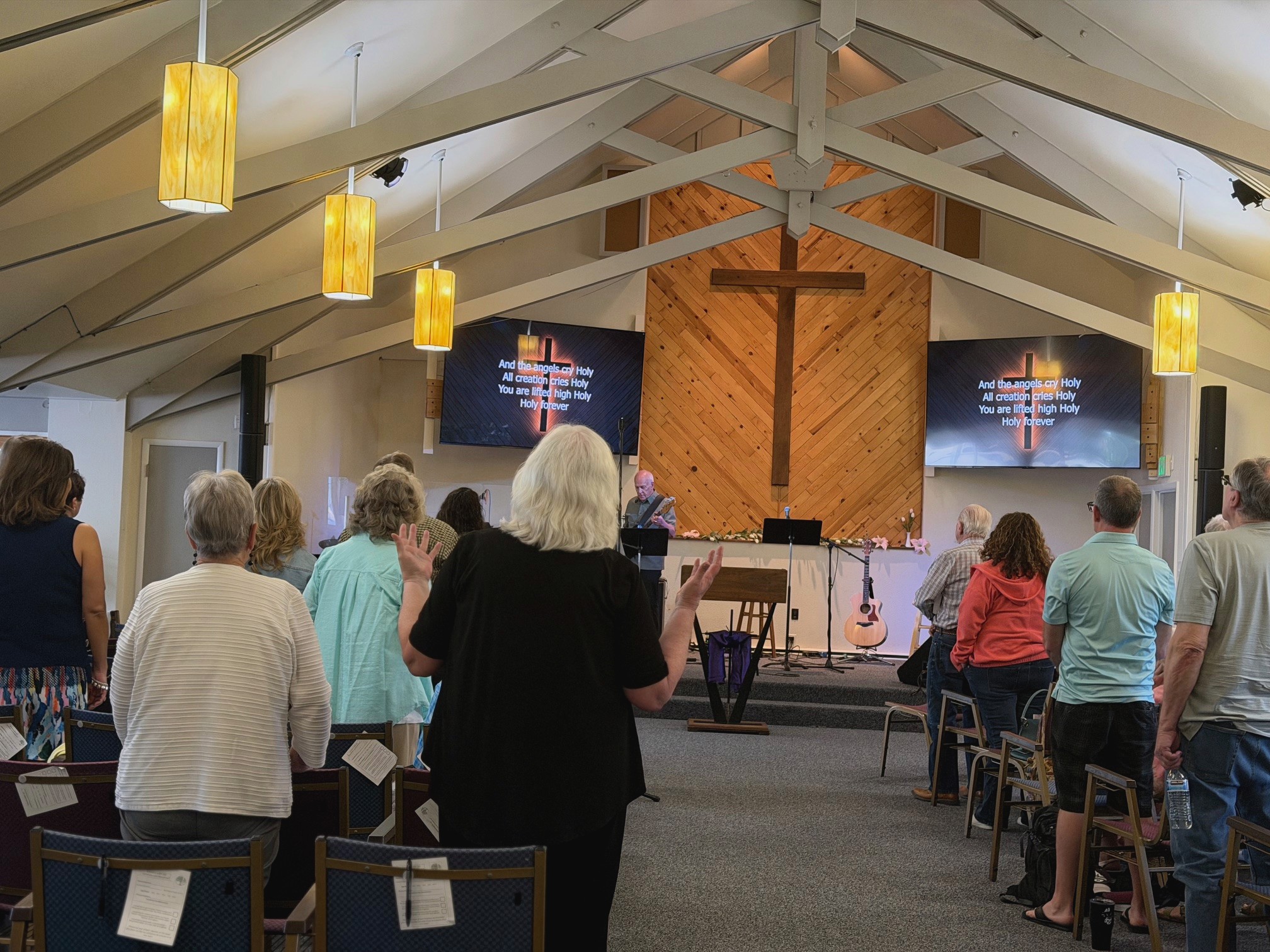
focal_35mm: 48
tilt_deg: +2.0
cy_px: 476
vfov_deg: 30.3
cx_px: 635
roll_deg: -2.6
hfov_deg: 39.7
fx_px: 1761
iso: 200
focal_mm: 6.76
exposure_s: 1/60
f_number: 1.78
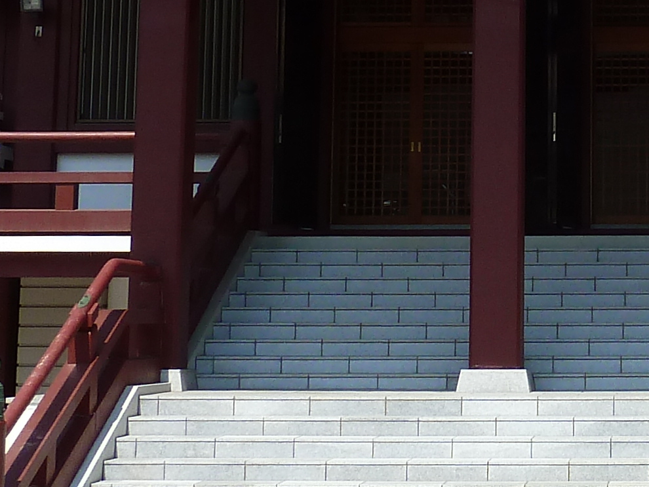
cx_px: 692
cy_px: 36
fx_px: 1894
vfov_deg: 14.5
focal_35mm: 101
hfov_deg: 18.8
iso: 80
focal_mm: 4.1
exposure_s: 1/500
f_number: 4
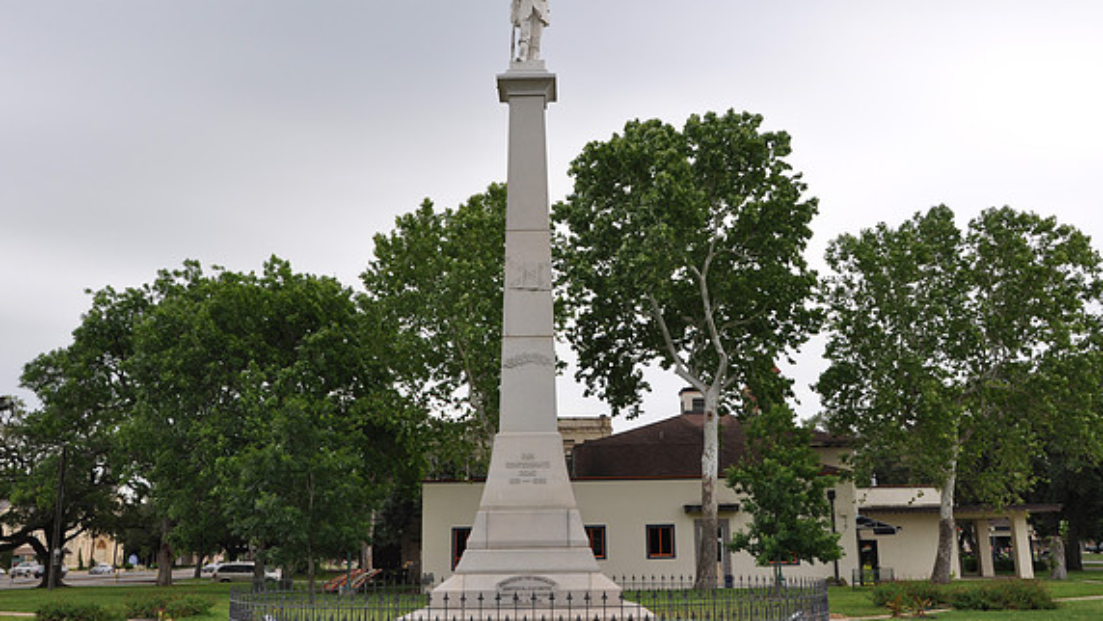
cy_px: 284
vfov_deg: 33.7
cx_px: 557
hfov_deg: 56.6
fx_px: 1024
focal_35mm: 35
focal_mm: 22
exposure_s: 1/60
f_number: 8
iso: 200
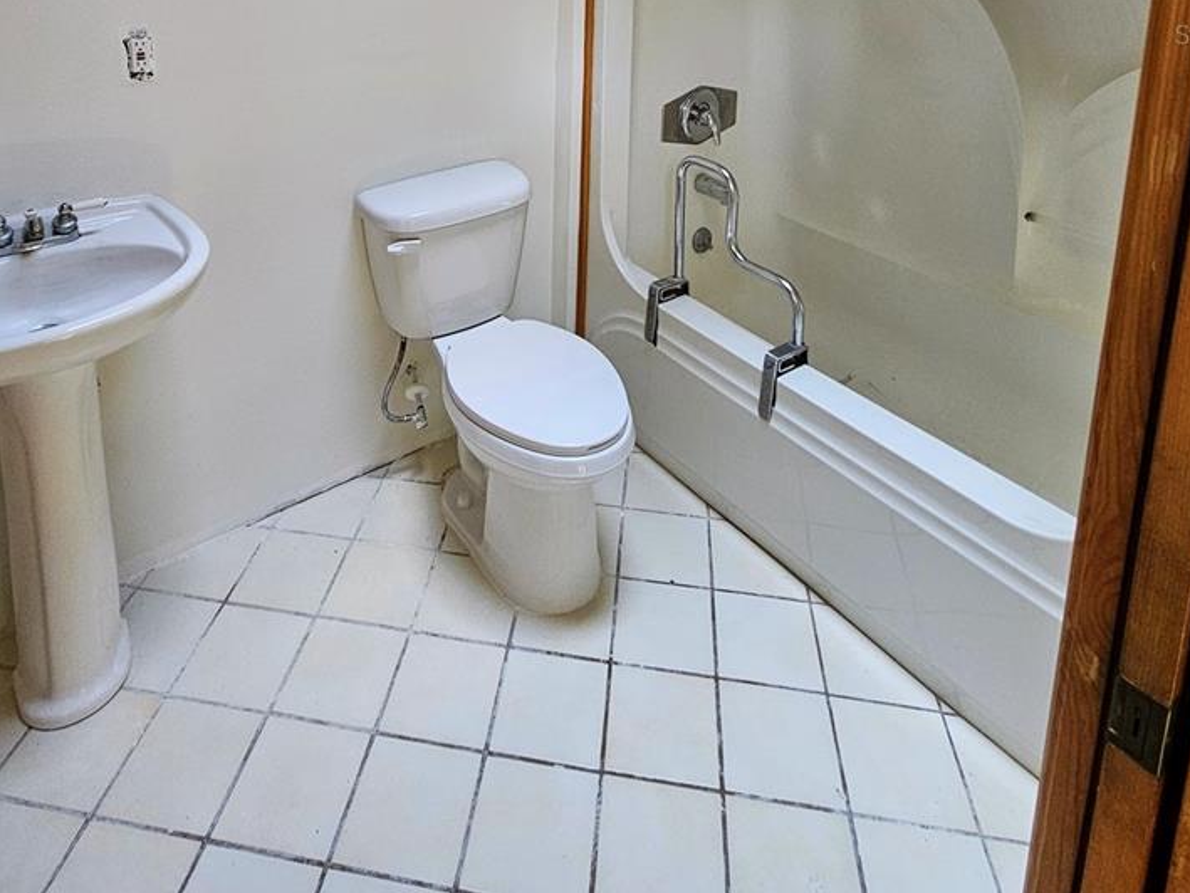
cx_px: 539
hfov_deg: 76.2
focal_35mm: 22
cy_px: 34
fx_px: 756
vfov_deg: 51.2
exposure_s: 1/40
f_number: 2.2
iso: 320
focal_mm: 2.2
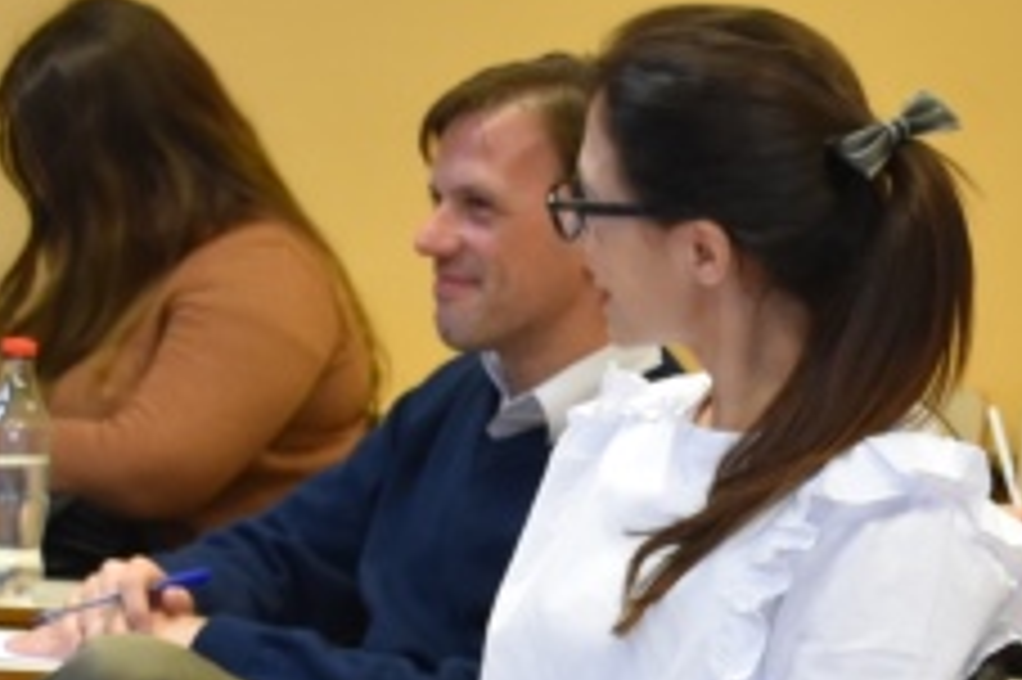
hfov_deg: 13.7
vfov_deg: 9.1
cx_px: 932
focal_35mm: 149
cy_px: 750
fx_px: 4227
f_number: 4
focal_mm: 22
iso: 800
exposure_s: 1/60
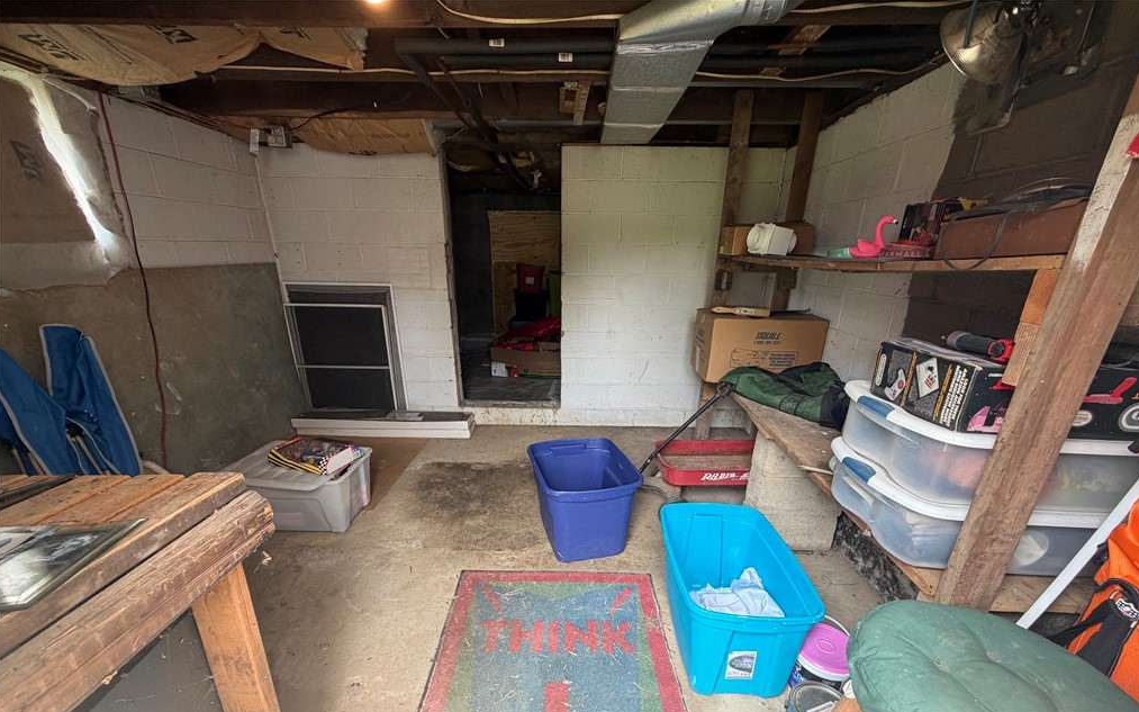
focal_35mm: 15
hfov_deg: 101.5
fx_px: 466
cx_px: 570
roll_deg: -0.7
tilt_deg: -21.3
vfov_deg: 73.9
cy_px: 431
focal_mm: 2.22
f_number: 2.2
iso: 125
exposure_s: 1/121
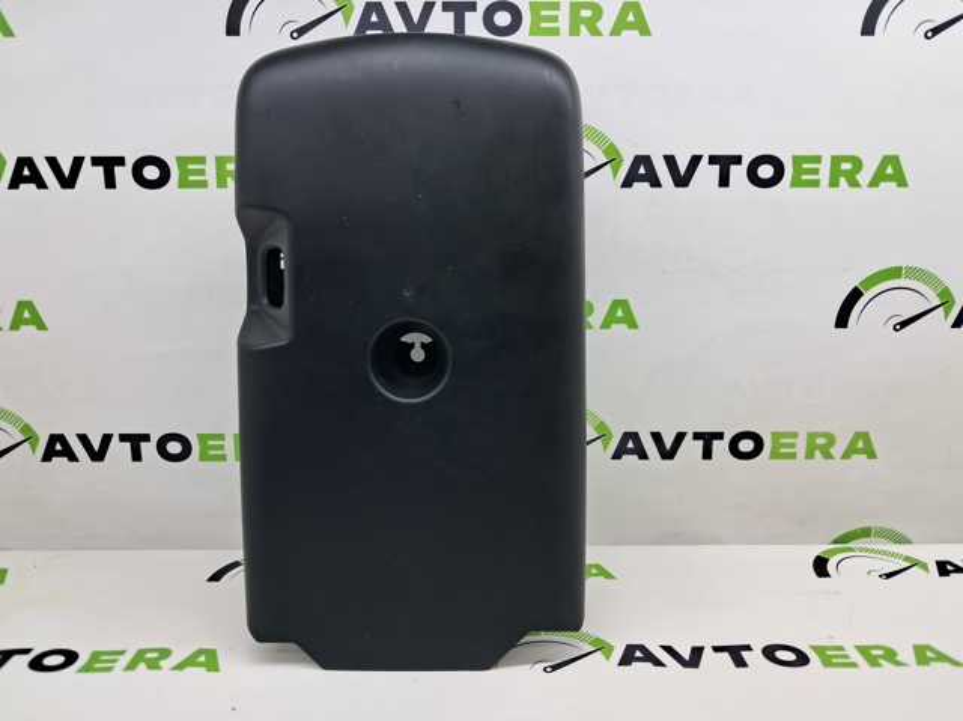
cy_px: 360
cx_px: 482
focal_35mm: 27
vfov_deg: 51.3
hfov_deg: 65.4
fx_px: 751
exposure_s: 1/60
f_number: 1.8
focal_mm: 4
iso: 50
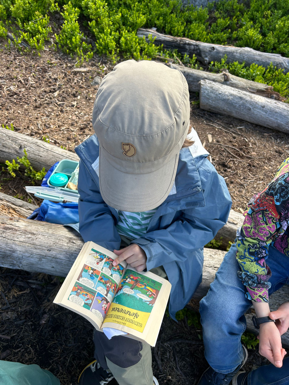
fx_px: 289
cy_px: 192
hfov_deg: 53.1
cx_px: 144
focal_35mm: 26
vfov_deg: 67.3
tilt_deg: -45.3
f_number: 1.5
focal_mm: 5.7
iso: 50
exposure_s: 1/743
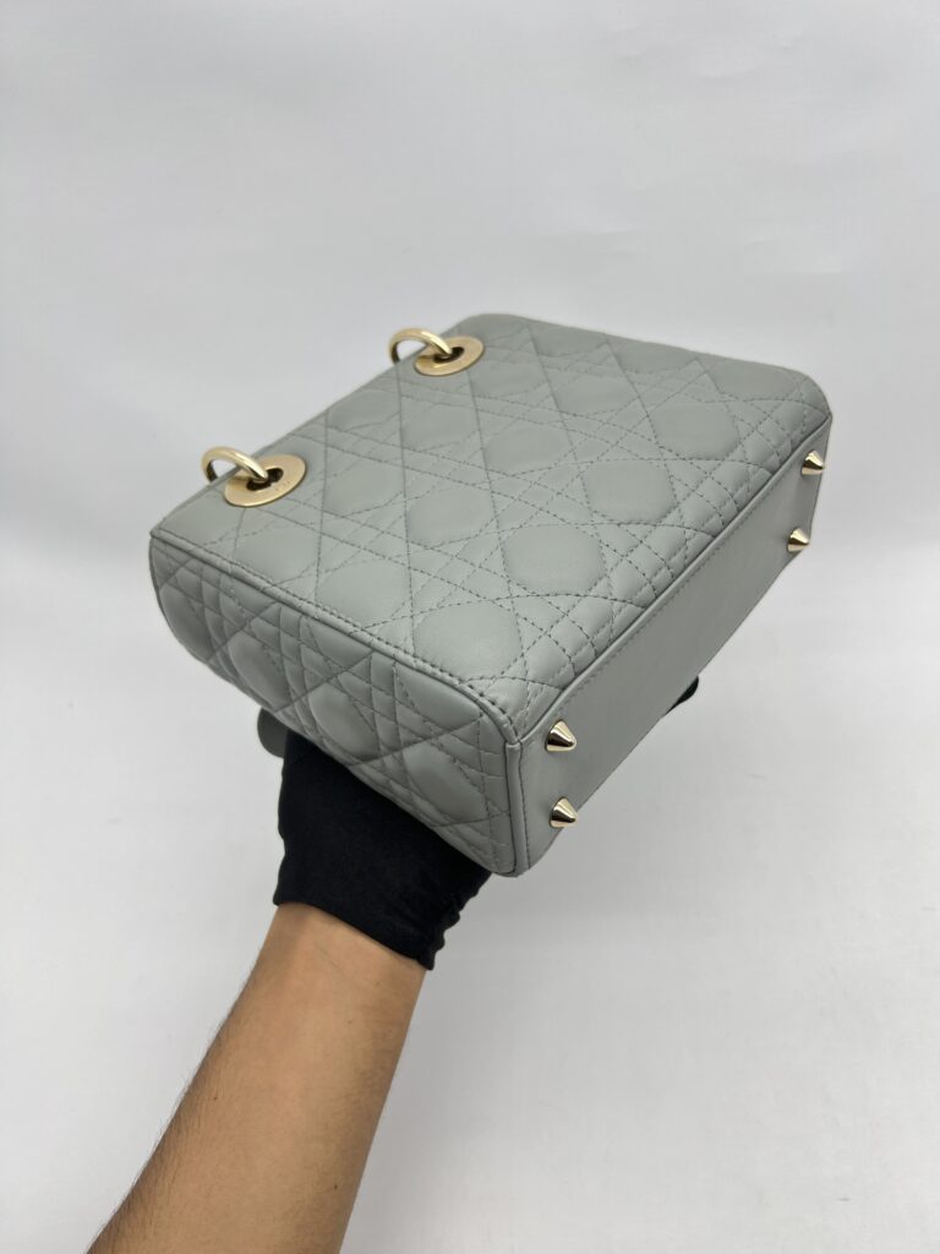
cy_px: 627
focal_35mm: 26
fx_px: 941
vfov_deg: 67.3
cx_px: 470
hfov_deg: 53.1
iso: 32
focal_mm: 5.7
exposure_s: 1/100
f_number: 1.5
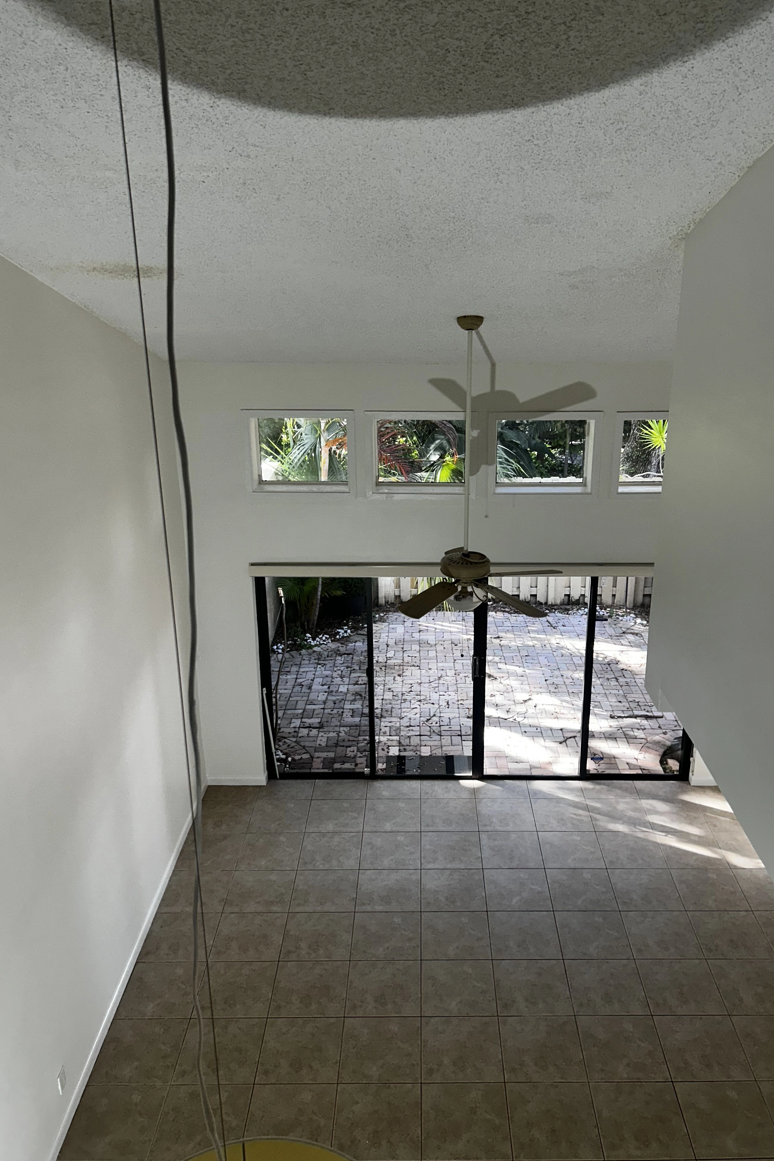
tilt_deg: -16.9
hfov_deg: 46.4
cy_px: 567
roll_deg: -1.8
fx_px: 903
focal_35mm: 28
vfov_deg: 65.5
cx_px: 417
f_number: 1.5
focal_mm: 5.7
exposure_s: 1/120
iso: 80
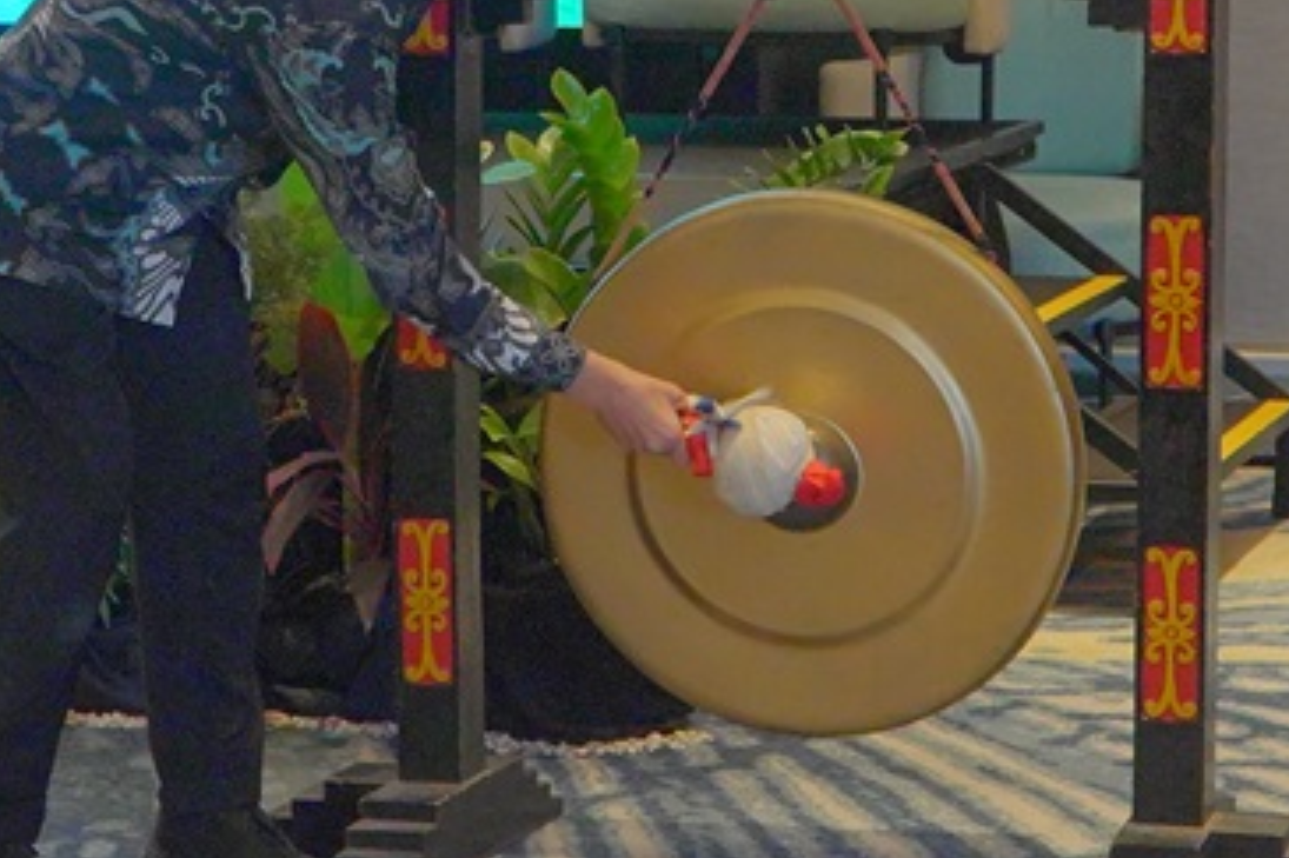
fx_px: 3972
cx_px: 763
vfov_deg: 12.2
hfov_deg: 18.4
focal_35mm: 111
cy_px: 67
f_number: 5
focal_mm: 30
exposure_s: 1/250
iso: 20000
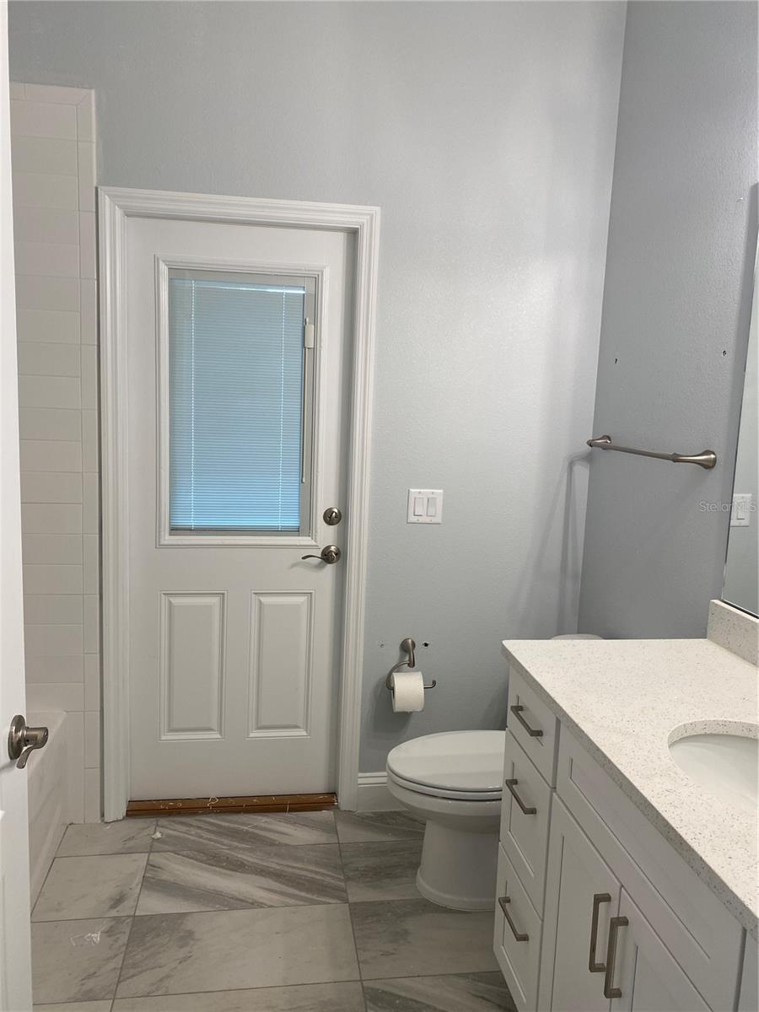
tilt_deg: -8.1
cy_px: 506
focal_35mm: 26
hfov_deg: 53.1
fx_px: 760
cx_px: 380
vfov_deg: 67.3
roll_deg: -1.8
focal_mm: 4.25
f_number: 1.8
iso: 64
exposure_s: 1/60
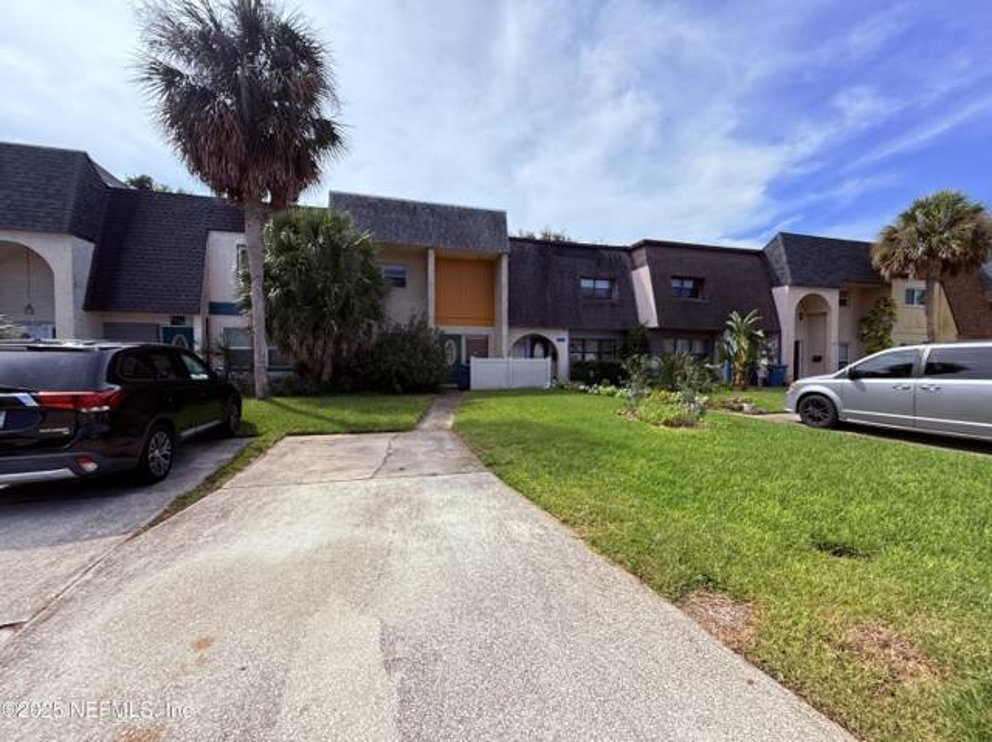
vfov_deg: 85.6
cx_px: 496
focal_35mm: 14
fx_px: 401
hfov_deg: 102.1
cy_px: 371
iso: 50
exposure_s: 1/1312
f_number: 2.2
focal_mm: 2.22
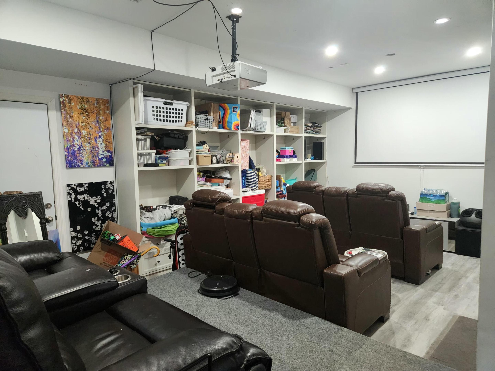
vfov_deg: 58.9
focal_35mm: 23
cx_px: 248
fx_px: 329
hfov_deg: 73.9
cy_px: 186
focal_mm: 5.4
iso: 1000
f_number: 1.8
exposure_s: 1/120
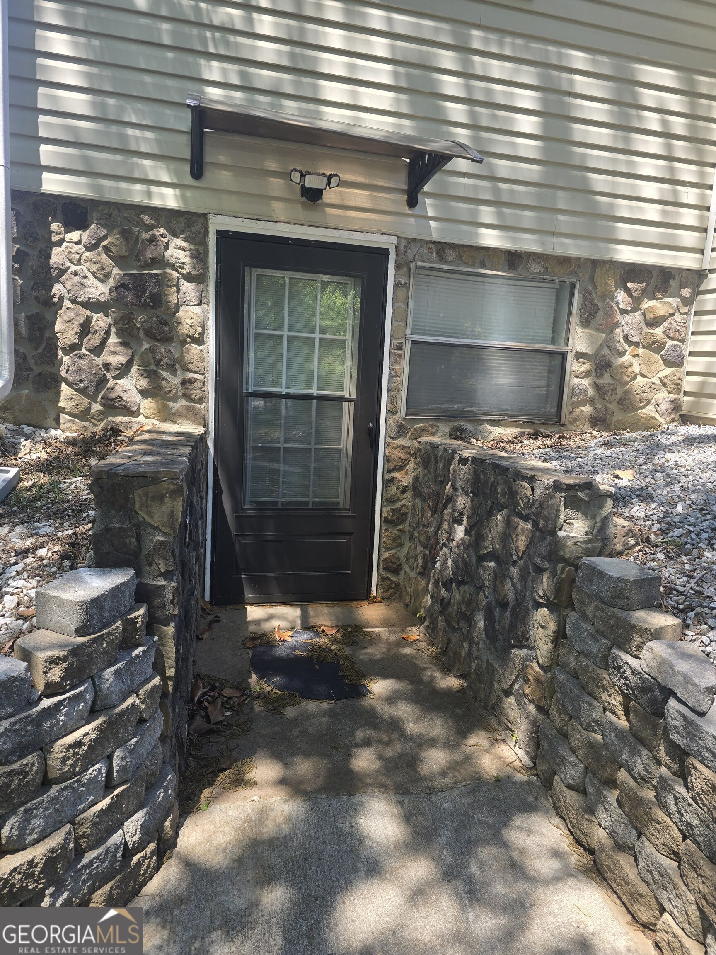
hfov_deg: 58.9
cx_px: 358
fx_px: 634
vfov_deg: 73.9
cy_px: 478
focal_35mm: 23
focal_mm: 6.3
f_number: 1.7
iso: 16
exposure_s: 1/180
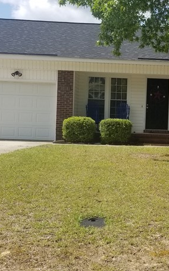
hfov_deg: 20.3
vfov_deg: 32.9
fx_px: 457
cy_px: 117
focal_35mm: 62
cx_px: 165
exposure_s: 1/2520
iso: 50
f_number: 1.7
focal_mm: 4.3
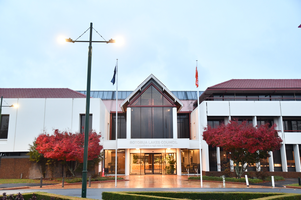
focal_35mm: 36
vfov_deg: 36.9
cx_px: 150
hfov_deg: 53.1
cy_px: 100
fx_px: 301
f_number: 3
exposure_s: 1/30
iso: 1000
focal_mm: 24
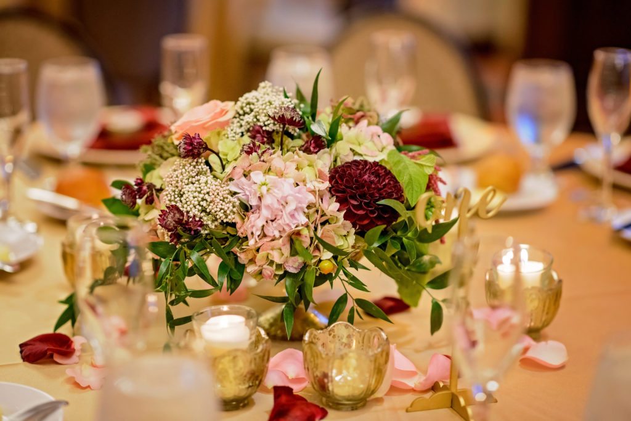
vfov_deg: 16.1
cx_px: 316
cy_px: 210
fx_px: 1490
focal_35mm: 85
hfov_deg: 23.9
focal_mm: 85
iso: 1600
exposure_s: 1/60
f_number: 2.2
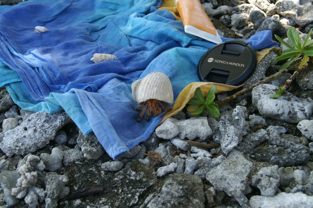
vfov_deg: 25.7
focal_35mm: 52
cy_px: 104
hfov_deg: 37.9
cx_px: 156
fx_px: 456
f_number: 8
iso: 100
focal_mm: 35
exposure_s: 1/80
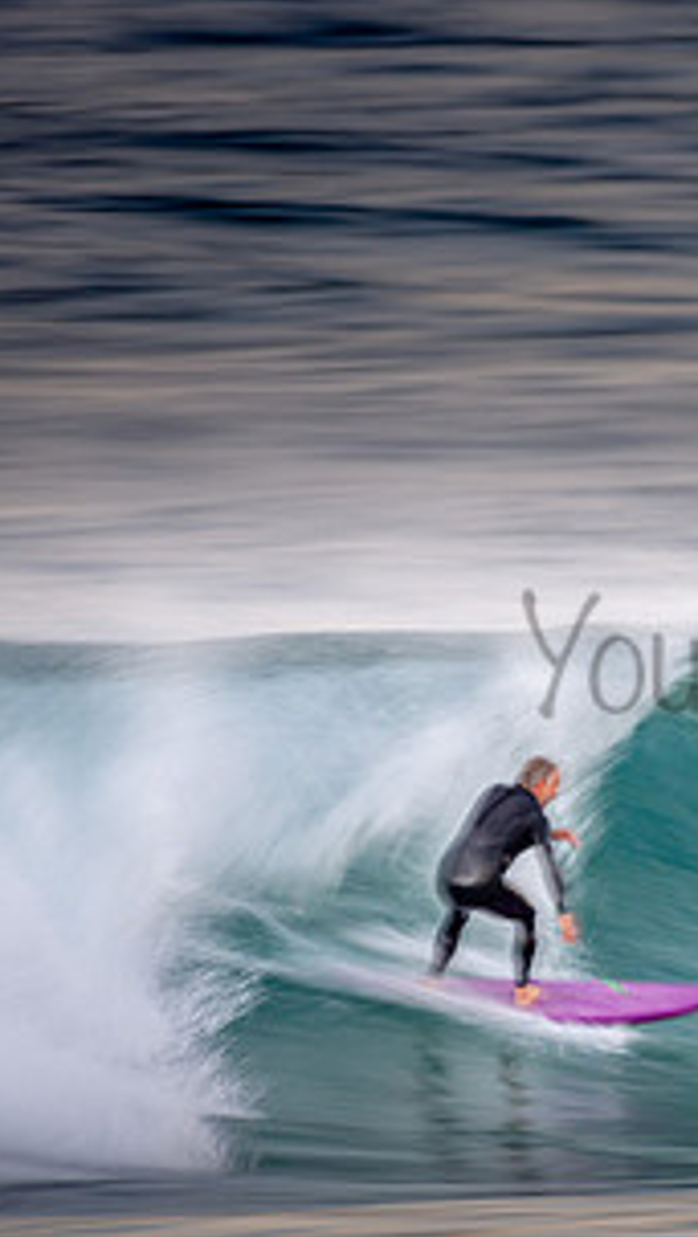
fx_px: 49330
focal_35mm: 1503
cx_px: 943
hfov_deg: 0.8
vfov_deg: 1.4
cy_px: 618
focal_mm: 500
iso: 140
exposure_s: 1/20
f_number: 5.6
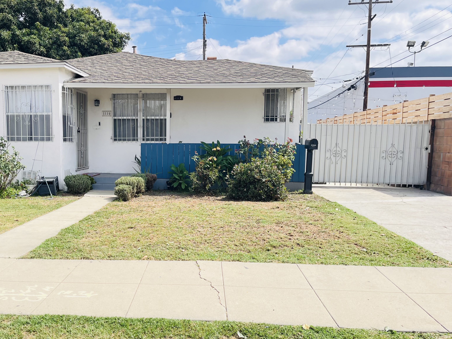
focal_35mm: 34
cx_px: 163
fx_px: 444
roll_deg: +0.6
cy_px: 189
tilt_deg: -5.8
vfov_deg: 41.7
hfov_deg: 53.2
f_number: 1.6
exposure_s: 1/1832
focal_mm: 5.1
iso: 50
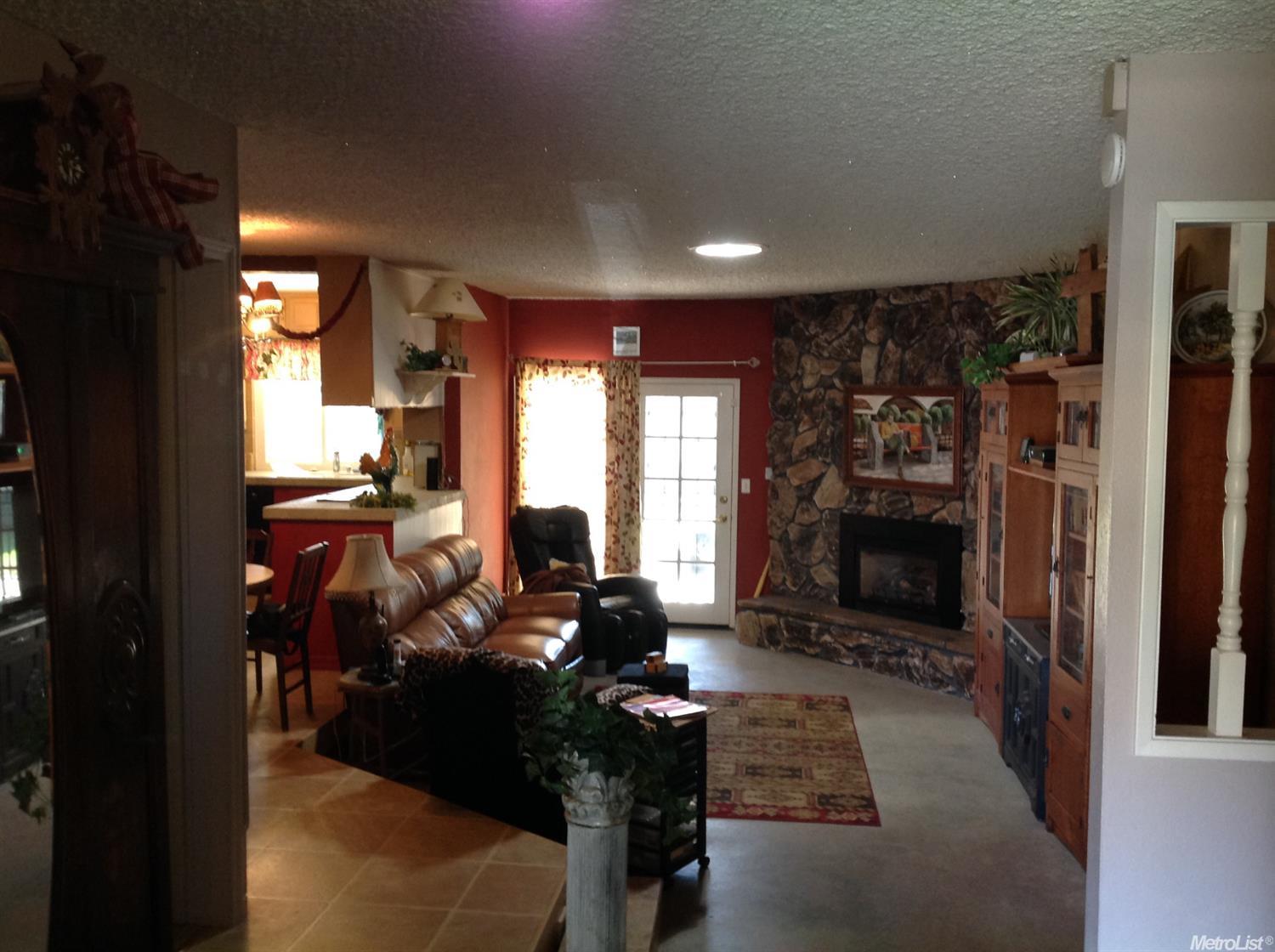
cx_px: 638
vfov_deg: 40.6
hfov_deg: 52.7
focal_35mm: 35
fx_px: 1287
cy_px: 476
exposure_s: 1/15
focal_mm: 4.28
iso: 125
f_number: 2.4
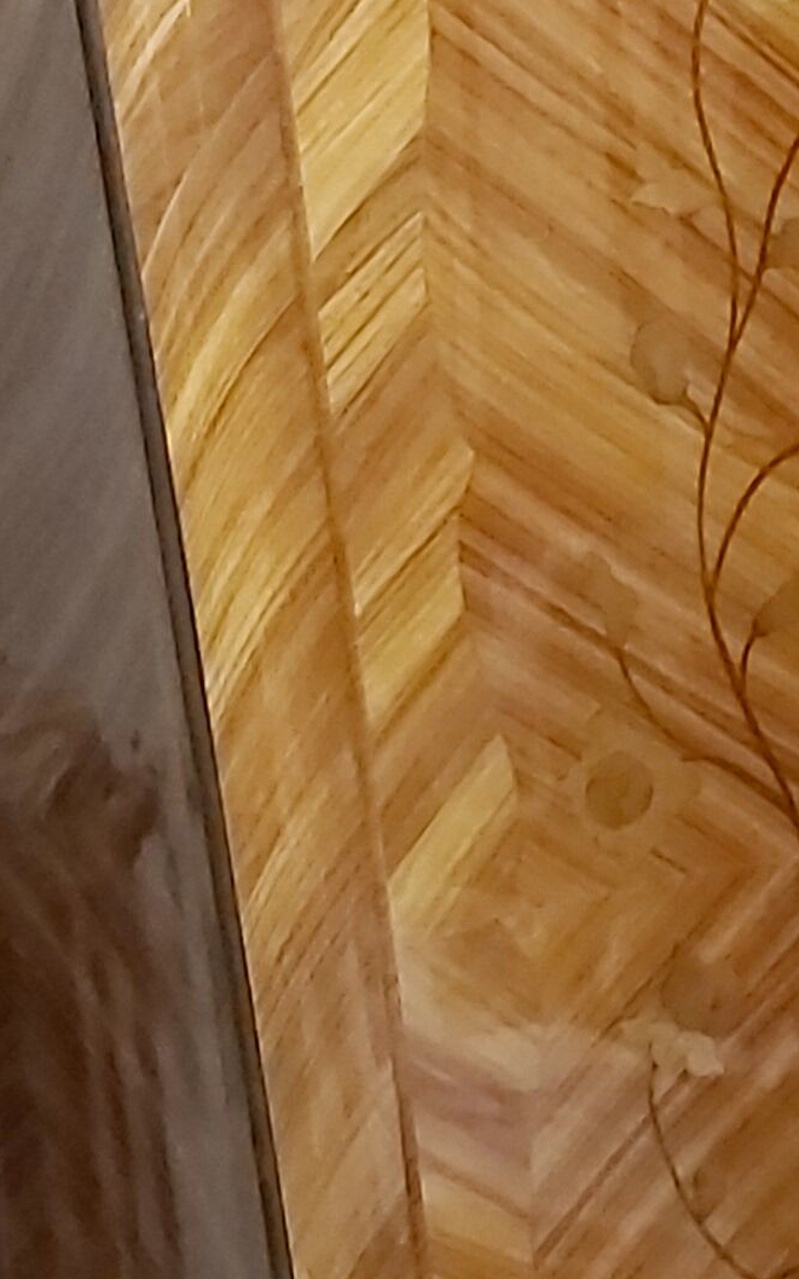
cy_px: 652
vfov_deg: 19.8
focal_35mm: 105
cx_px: 1429
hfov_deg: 11.6
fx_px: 3659
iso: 500
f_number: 1.7
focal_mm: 3.92
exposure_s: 1/25
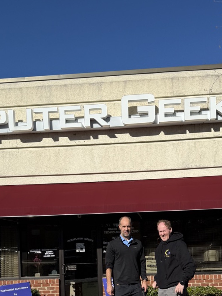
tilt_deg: +0.4
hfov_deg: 33.5
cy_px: 244
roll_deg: +1.3
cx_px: 125
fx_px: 368
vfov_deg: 41.6
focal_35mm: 43
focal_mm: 6.76
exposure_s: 1/6711
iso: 80
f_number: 1.78
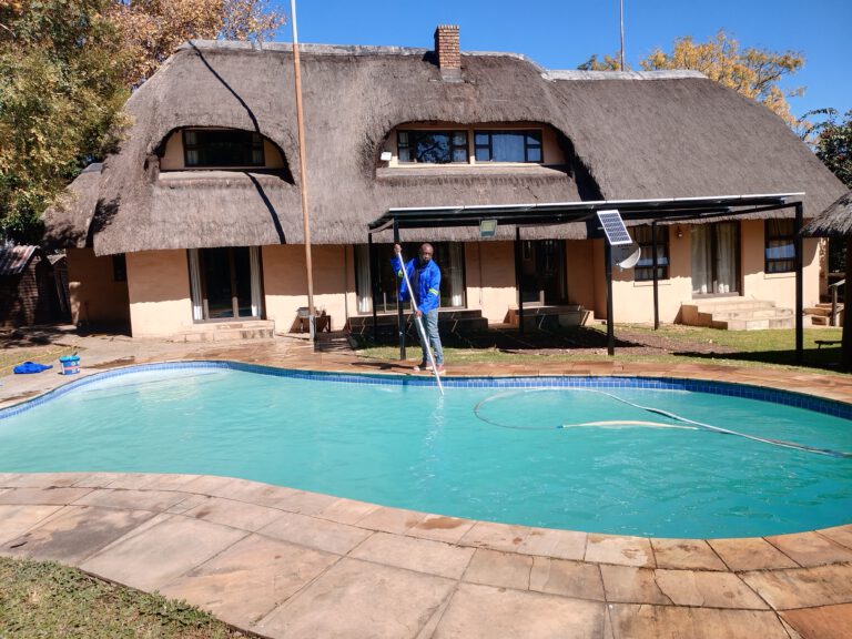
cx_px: 426
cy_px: 320
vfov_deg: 53.1
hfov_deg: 67.3
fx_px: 640
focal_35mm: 26
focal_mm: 6.24
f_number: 1.8
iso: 100
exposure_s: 1/498
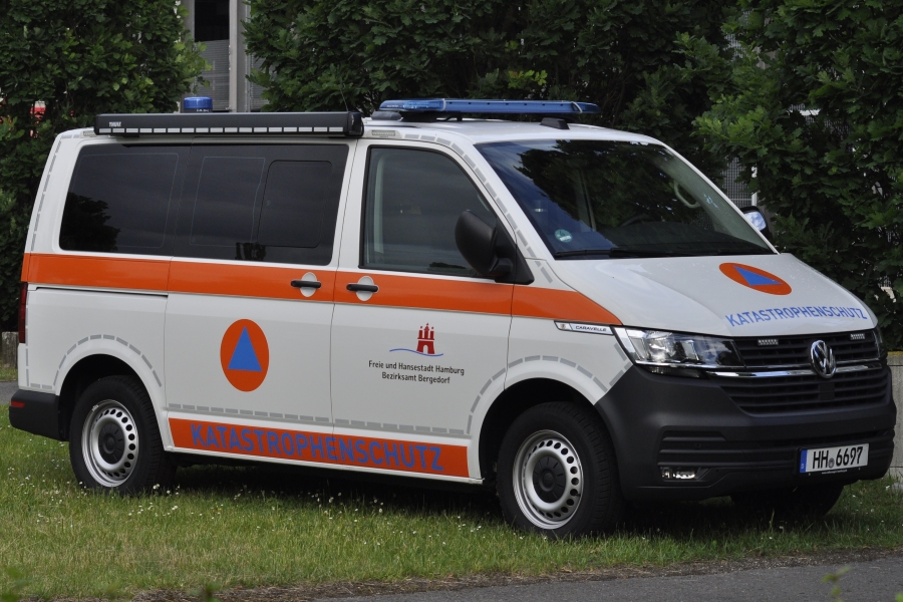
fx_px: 2634
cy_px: 301
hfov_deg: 19.5
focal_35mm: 105
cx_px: 452
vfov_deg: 13.0
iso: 500
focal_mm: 70
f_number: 7.1
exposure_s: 1/800
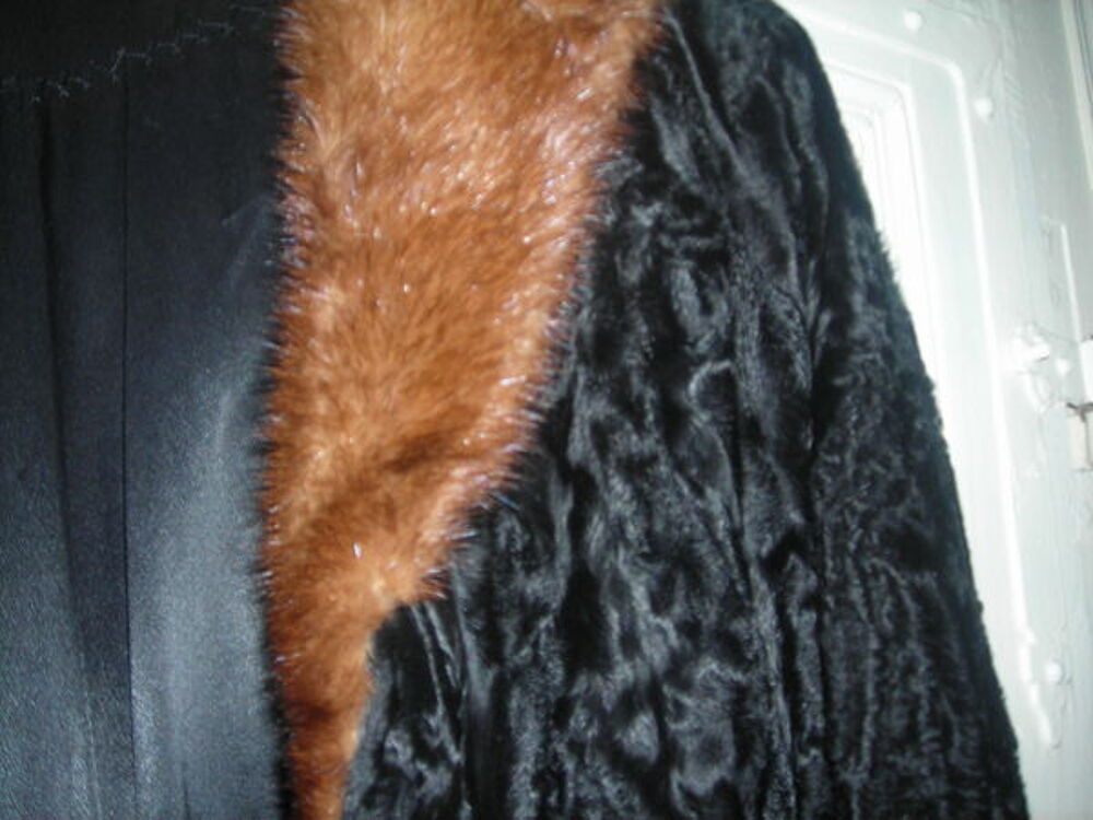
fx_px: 1200
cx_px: 546
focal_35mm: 38
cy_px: 410
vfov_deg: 37.7
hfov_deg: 49.0
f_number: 3.2
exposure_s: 1/60.1
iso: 50
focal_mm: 6.3
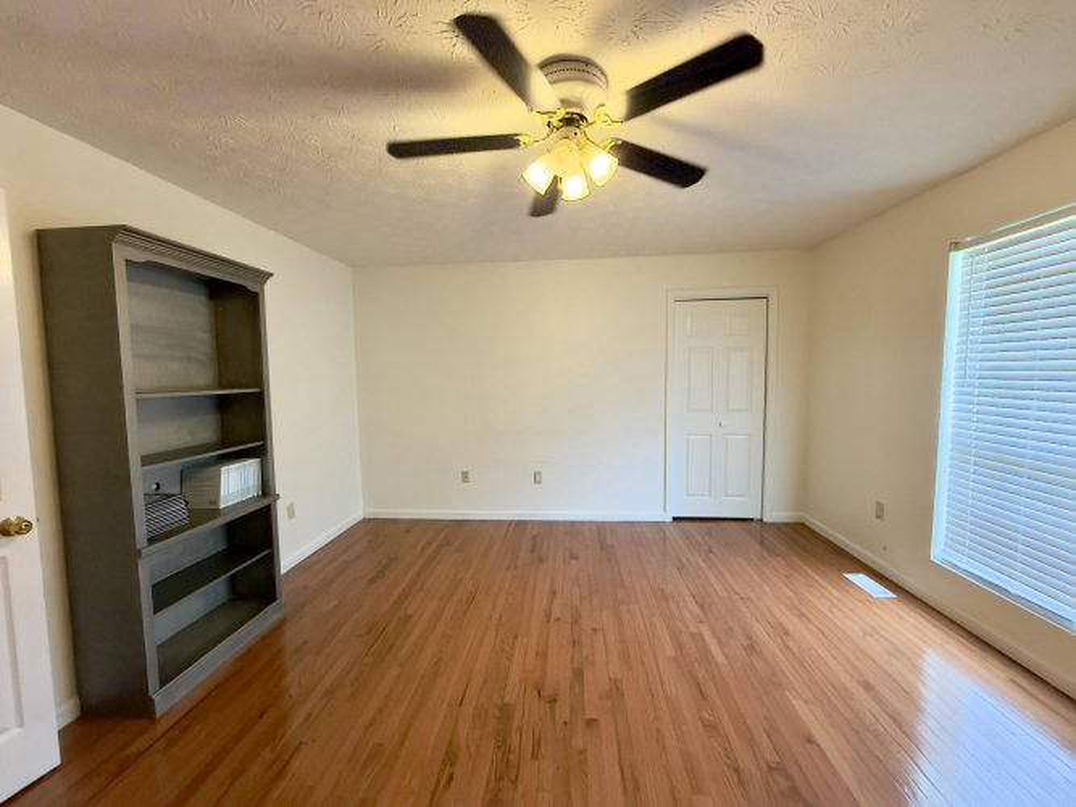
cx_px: 538
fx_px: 435
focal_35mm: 14
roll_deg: +1.0
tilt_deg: -3.6
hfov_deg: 102.1
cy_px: 404
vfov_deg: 85.7
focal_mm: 2.22
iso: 250
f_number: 2.2
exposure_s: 1/60
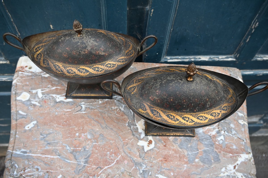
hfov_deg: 63.2
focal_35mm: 29
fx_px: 218
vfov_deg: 44.6
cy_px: 89
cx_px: 134
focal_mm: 19.5
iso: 320
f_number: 4
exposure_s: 1/250
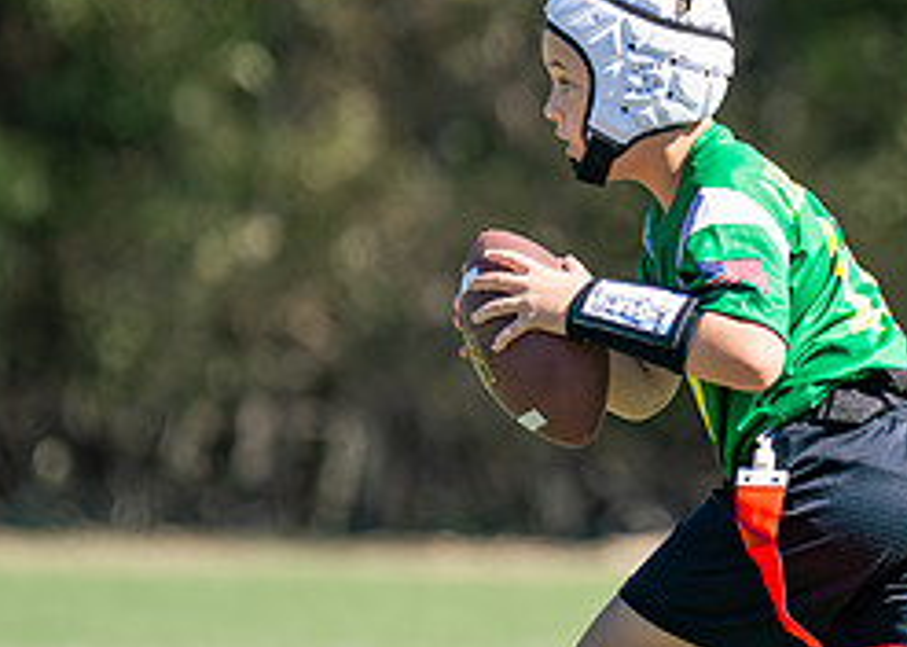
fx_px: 18249
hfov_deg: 2.8
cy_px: 206
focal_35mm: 709
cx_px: 774
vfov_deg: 2.0
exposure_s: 1/3200
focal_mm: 200
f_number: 2.8
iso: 200
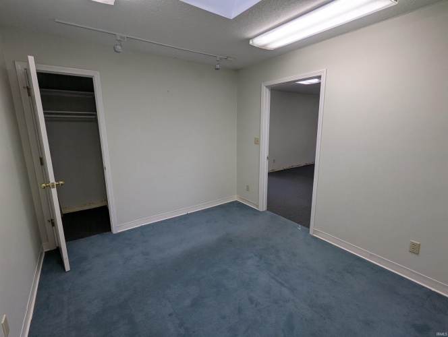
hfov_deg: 94.4
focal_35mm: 16
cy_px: 168
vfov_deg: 78.2
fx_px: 207
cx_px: 224
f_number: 2.2
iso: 36
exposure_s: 1/120
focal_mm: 2.35
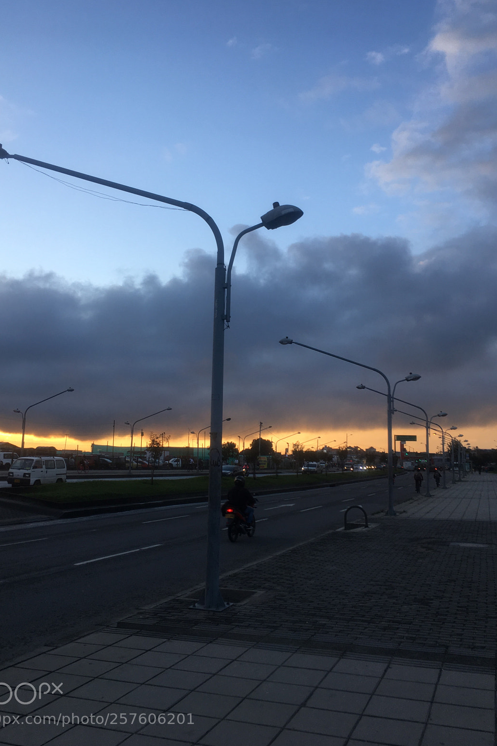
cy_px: 373
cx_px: 231
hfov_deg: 42.3
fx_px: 642
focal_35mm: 31
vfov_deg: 60.3
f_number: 2.2
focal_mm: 4.15
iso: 25
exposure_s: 1/228
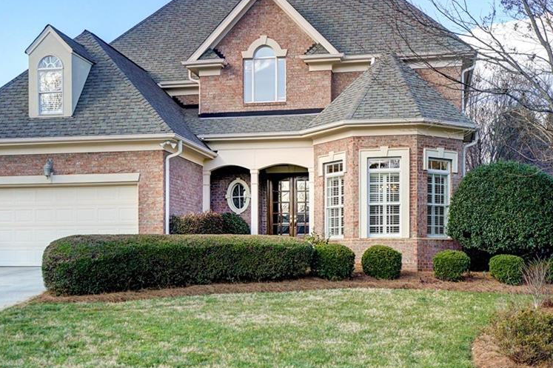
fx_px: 737
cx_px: 210
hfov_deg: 40.9
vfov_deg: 28.0
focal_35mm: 48
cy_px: 155
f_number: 4.5
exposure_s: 1/800
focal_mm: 35
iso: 320
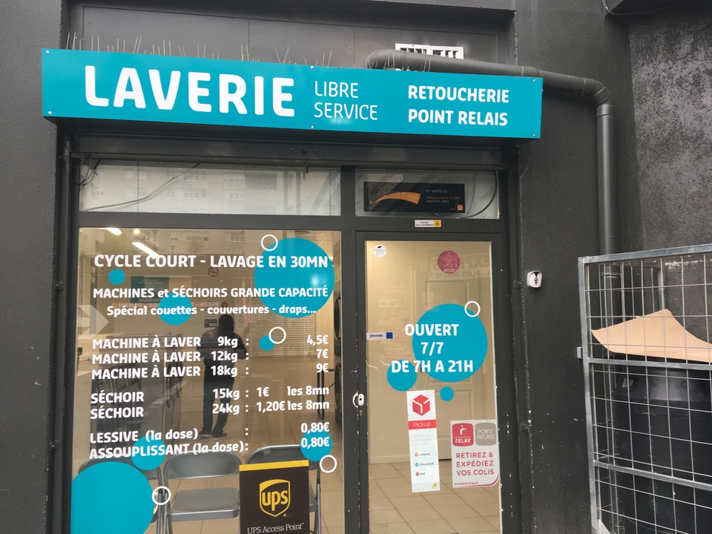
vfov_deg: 48.2
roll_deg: +1.1
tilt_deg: +5.2
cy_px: 267
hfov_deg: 61.7
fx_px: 596
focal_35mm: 29
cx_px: 356
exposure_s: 1/100
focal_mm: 4.15
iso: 40
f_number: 2.2
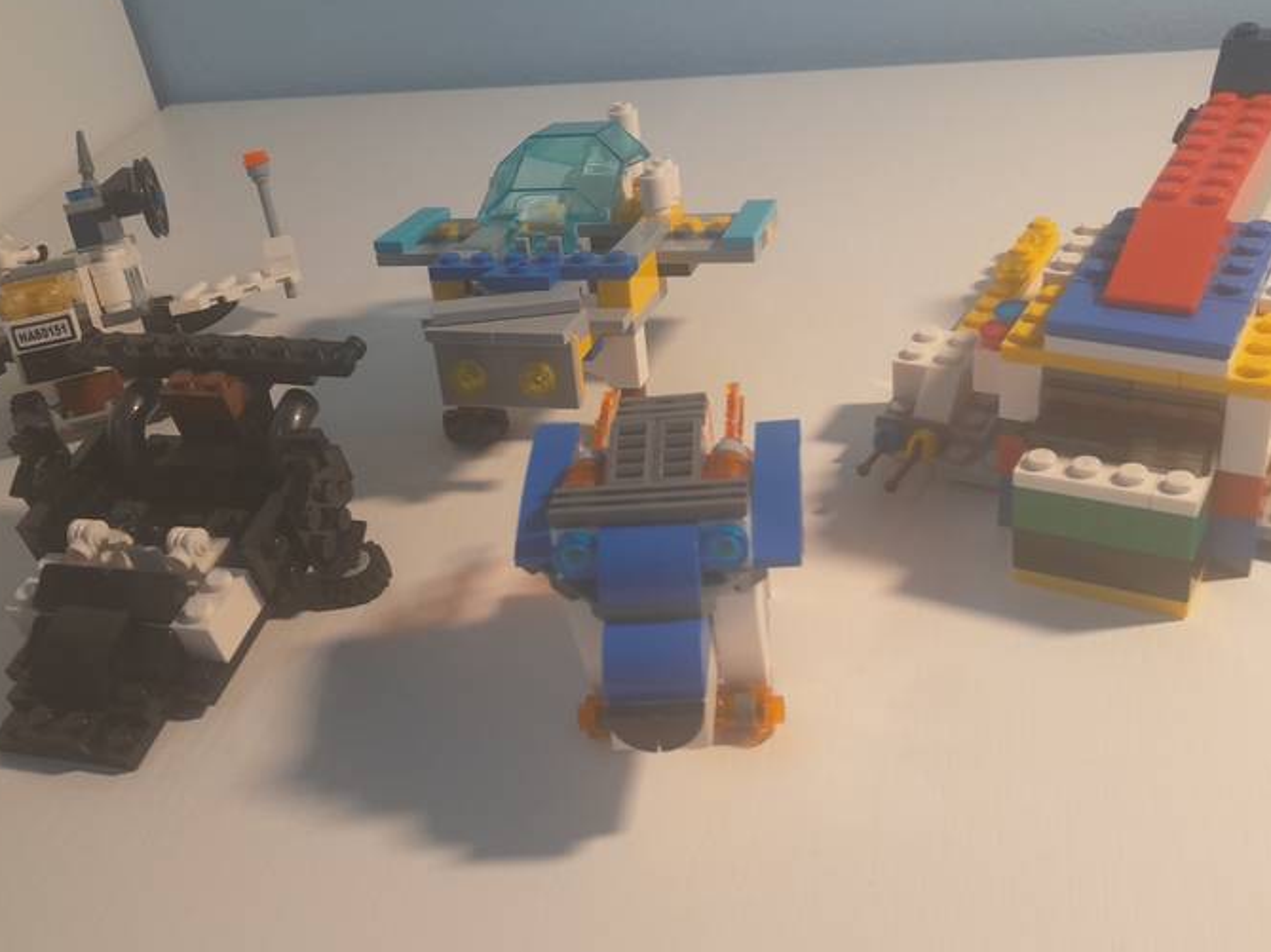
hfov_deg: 52.6
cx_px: 674
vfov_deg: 40.7
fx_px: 1284
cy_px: 499
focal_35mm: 35
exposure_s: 1/60
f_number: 1.8
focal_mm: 4
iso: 80
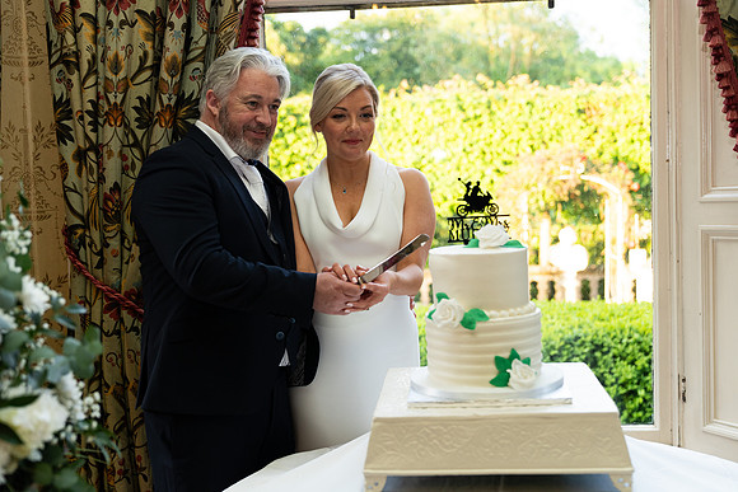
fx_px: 902
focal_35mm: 44
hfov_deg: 44.5
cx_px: 369
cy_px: 246
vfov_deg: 30.5
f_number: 2.8
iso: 1000
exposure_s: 1/200
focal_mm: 44
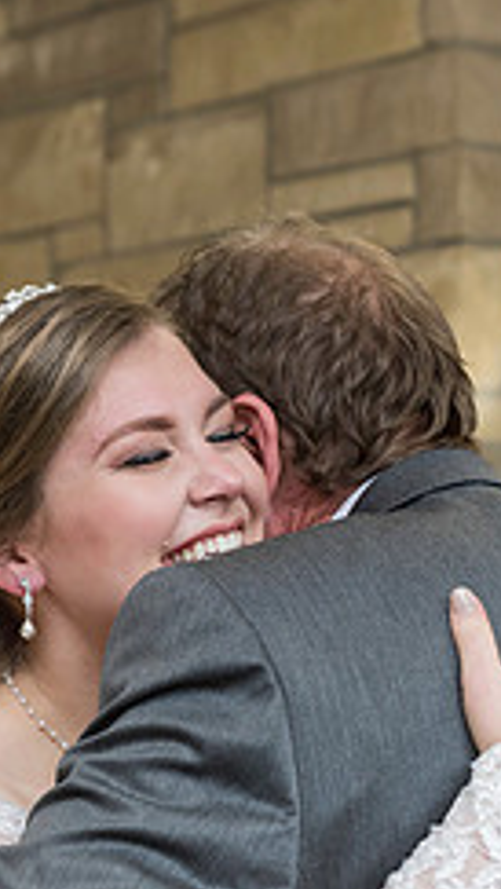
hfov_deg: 8.4
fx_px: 3419
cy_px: 602
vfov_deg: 14.8
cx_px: 238
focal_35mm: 145
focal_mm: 58
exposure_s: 1/200
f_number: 4.5
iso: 640
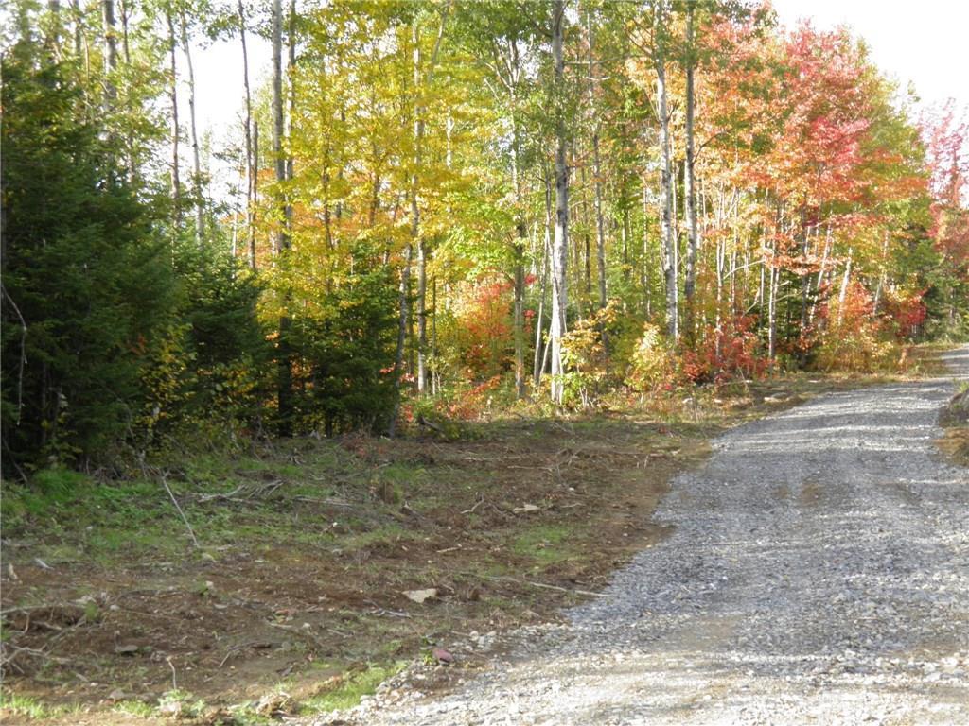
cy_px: 363
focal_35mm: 73
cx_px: 484
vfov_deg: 20.2
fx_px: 2043
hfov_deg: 26.7
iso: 50
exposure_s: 1/60
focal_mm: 13.2
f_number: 3.9
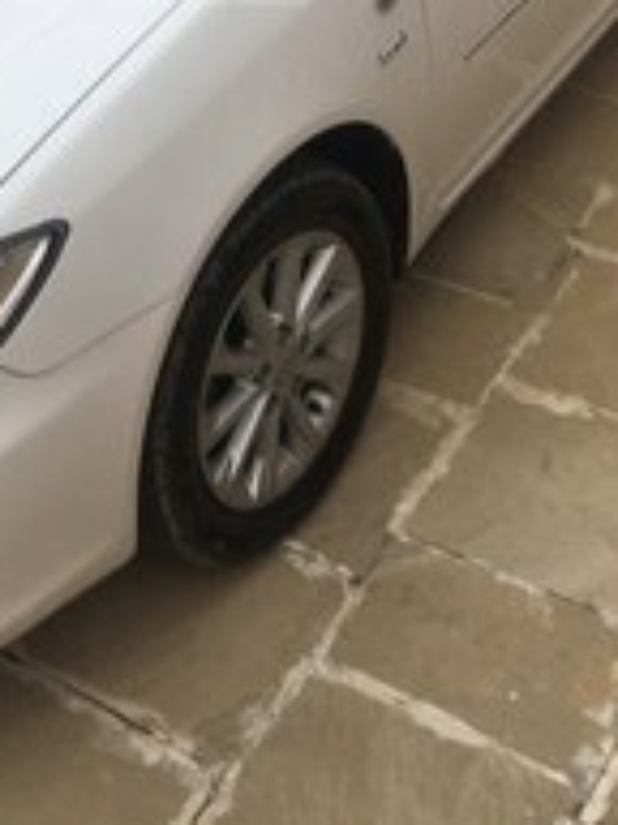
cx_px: -21
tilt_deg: -28.3
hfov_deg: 19.0
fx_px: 1785
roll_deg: +6.0
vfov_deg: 24.5
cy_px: -43
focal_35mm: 75
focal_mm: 4.15
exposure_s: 1/50
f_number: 2.2
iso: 32
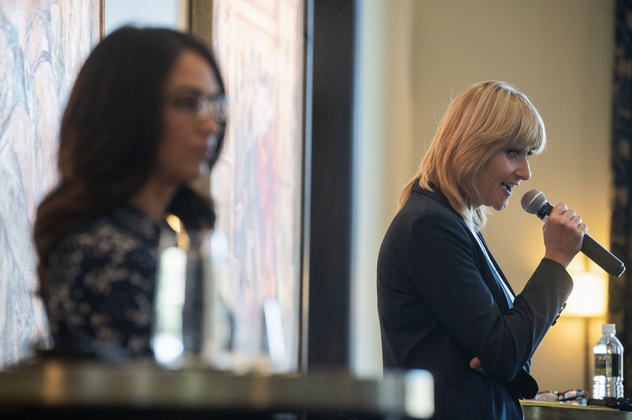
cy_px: 210
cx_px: 316
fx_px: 3509
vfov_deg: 6.9
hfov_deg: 10.3
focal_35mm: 200
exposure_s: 1/750
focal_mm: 200
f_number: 4
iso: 3200
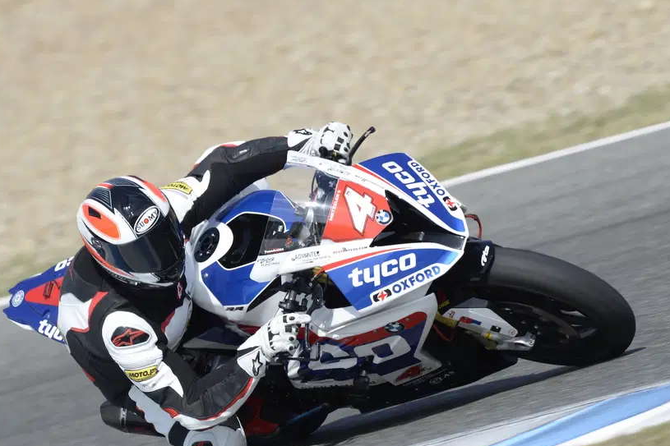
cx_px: 352
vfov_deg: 1.6
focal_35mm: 883
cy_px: 267
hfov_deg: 2.3
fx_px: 16429
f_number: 9
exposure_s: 1/640
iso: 200
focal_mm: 600
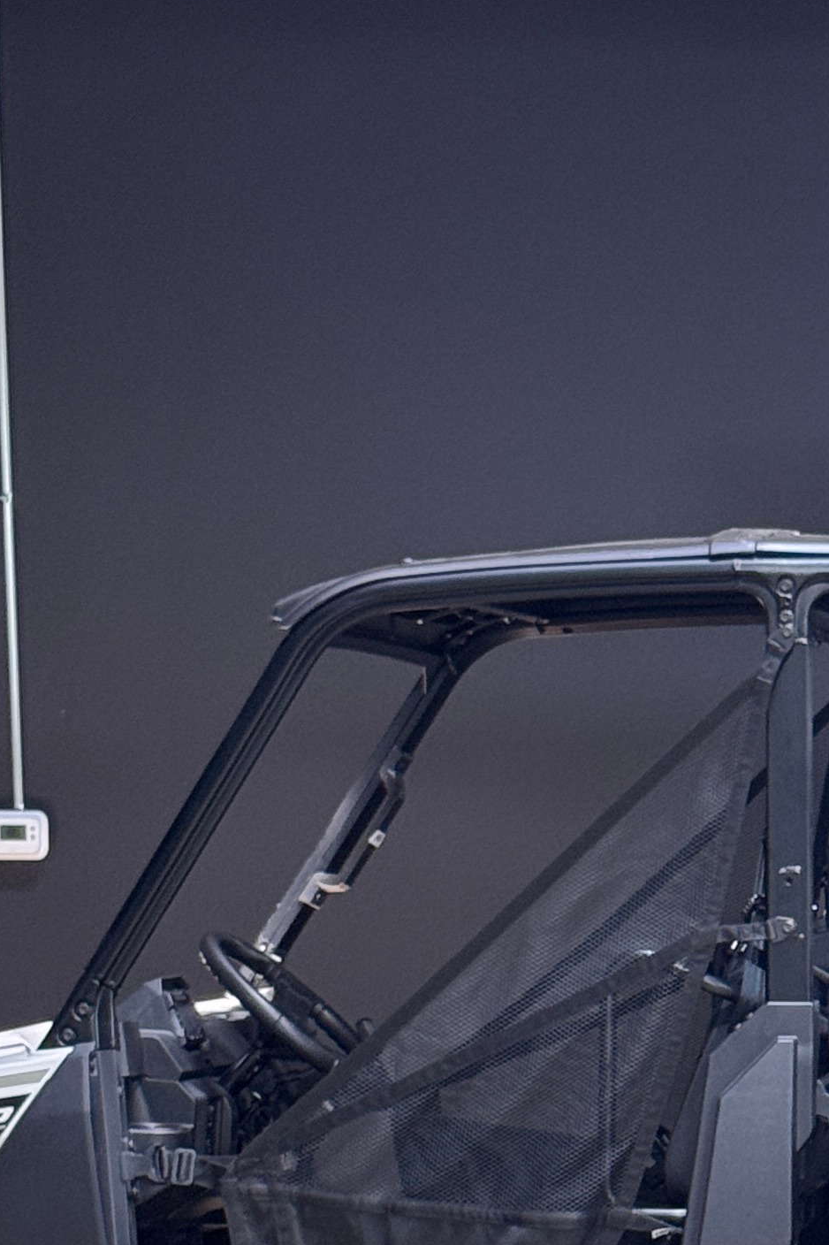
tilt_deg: -4.4
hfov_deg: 9.5
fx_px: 4942
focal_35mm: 143
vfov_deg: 14.2
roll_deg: +1.1
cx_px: 837
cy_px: 1104
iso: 200
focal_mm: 6.76
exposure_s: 1/60
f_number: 1.78
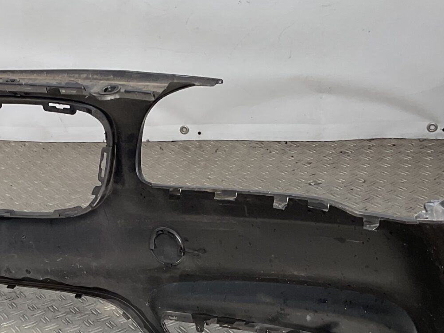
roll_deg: +8.0
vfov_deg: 19.3
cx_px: 68
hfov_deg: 25.7
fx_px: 949
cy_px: 336
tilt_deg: -30.7
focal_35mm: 74
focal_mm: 3
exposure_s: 1/415
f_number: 1.8
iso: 16
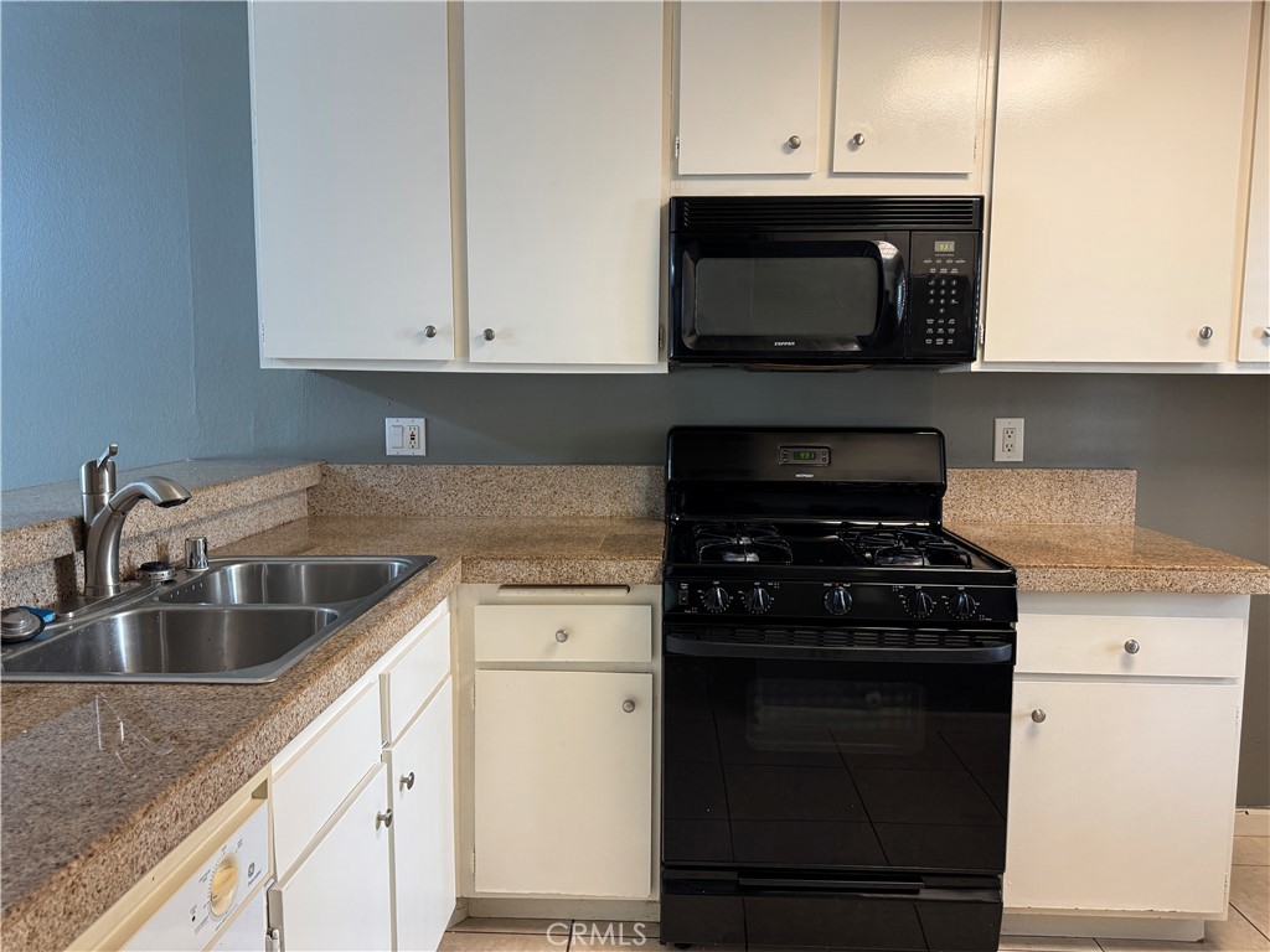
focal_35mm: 24
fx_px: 881
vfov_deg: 56.8
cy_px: 476
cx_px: 635
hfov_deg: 71.6
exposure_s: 1/60
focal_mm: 6.76
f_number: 1.78
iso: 200
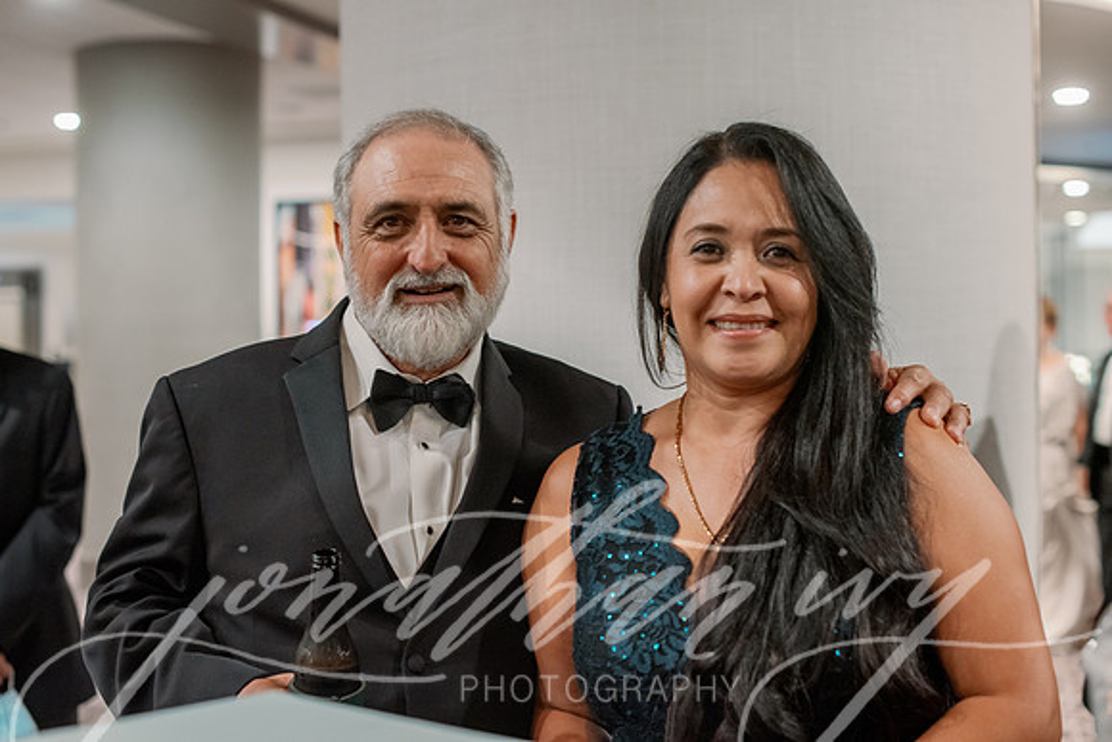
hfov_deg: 37.9
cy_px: 354
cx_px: 530
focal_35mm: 52
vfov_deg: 25.8
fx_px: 1617
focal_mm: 50
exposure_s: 1/100
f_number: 2.8
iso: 2000
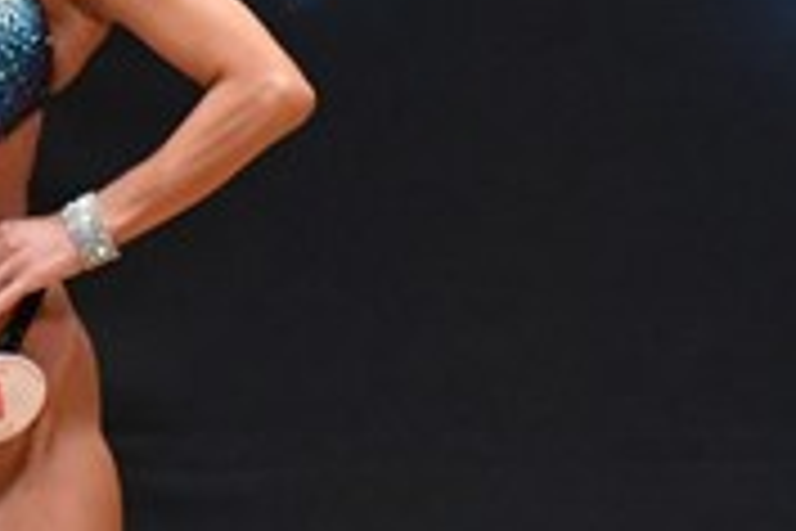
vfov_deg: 1.2
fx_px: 26133
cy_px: 369
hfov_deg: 1.7
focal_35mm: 1182
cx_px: -7
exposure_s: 1/400
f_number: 5.6
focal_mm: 180
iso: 6400
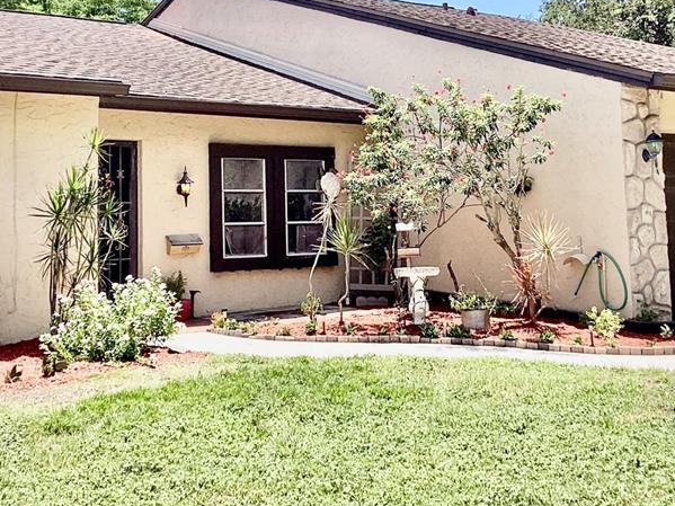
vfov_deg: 27.1
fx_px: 1033
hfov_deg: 36.1
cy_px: 118
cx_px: 288
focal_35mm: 53
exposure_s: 1/994
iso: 25
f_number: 2.4
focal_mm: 3.3
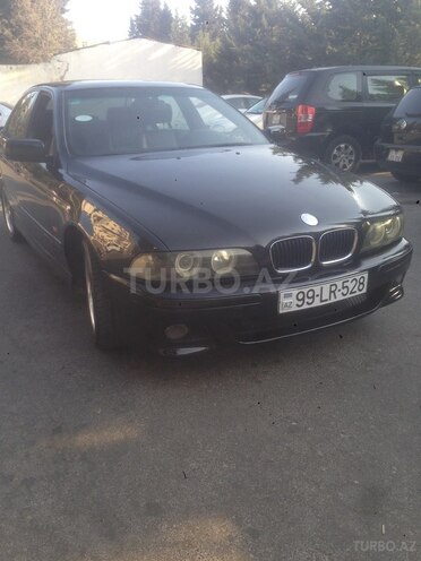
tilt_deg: -13.0
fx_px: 535
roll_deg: +0.0
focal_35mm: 33
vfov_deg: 55.4
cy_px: 280
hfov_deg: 42.9
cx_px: 210
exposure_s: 1/184
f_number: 2.4
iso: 50
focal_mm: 4.12
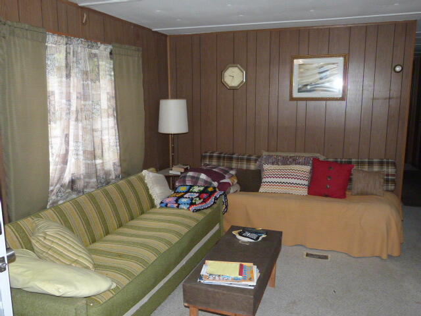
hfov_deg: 60.0
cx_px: 210
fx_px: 365
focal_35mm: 30
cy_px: 158
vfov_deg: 46.8
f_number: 2.9
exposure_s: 1/125
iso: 400
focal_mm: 5.2
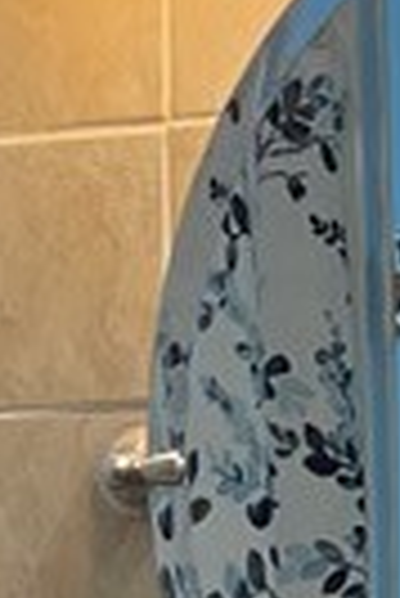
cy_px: 1263
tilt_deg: -7.9
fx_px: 3324
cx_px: -229
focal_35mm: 200
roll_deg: +1.7
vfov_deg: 9.5
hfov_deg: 6.8
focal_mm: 5.1
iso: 50
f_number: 1.6
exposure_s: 1/120
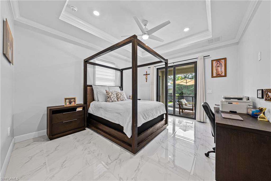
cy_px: 90
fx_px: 90
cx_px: 136
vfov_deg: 90.0
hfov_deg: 112.6
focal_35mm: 12
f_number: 9
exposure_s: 1/2
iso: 200
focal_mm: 12
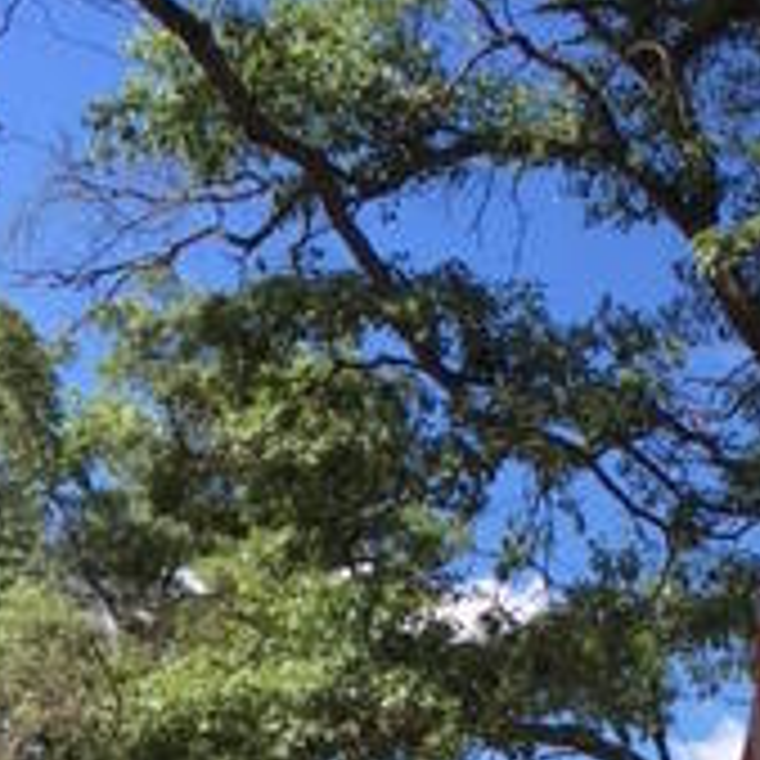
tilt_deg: -5.3
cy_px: 1426
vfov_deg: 15.2
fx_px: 2409
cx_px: 944
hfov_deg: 17.0
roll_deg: -0.8
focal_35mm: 97
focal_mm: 4.15
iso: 25
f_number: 2.2
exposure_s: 1/916
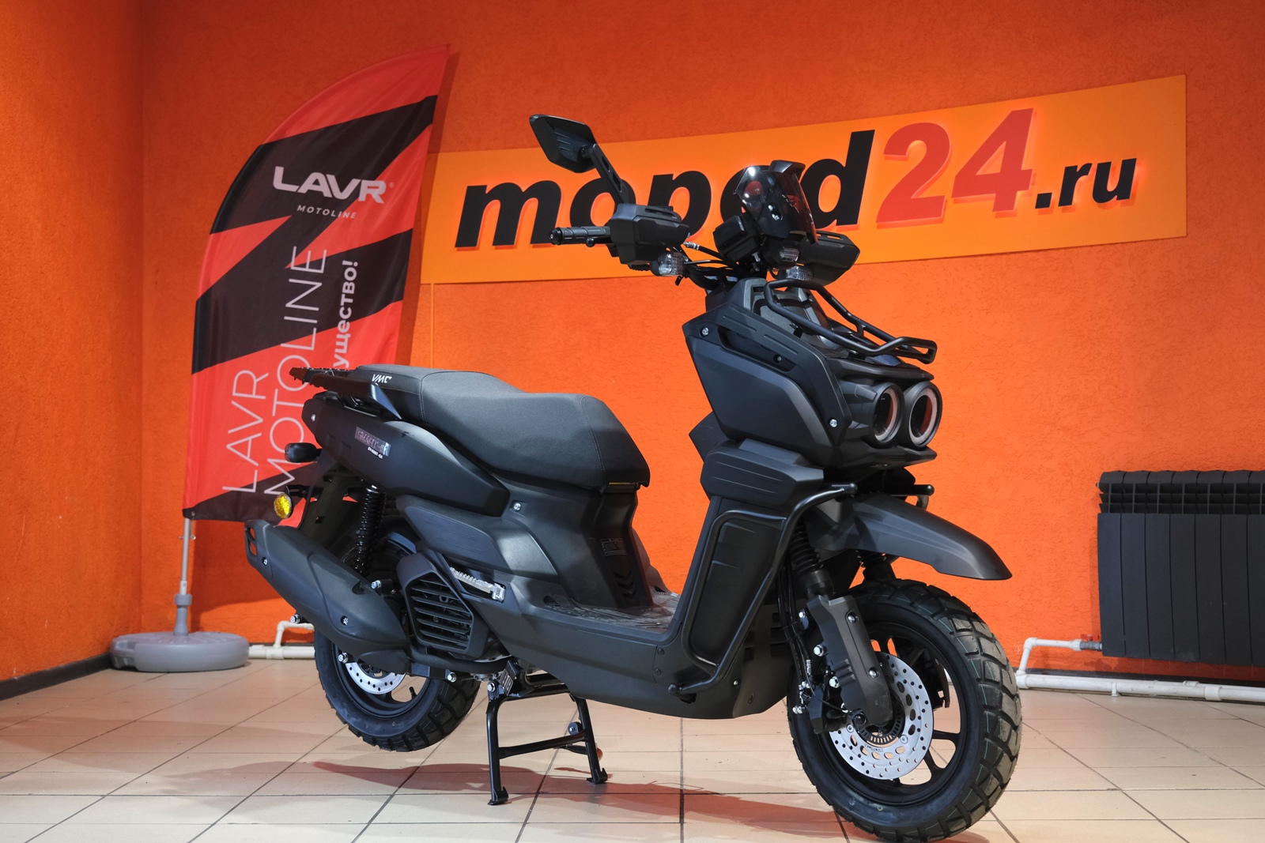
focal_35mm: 49
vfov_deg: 27.5
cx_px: 632
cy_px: 422
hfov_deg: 40.3
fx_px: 1722
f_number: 4
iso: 1600
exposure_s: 1/100
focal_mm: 32.5
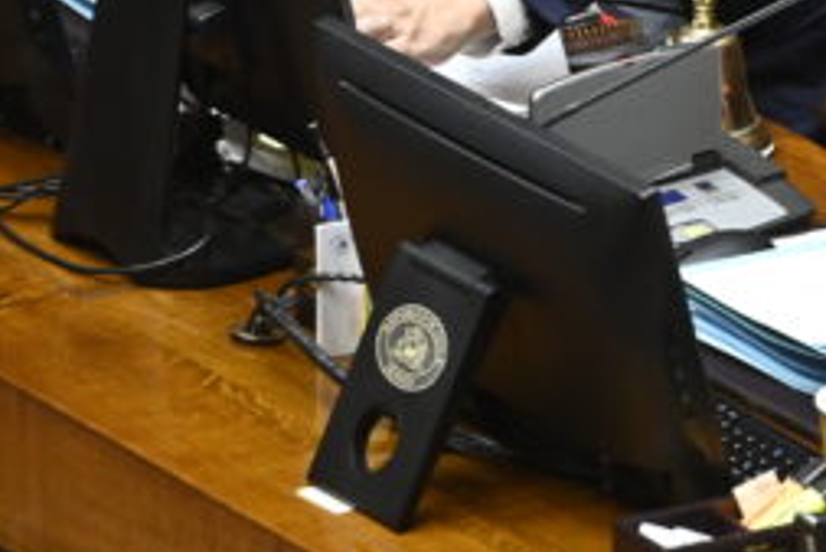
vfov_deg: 2.3
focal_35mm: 606
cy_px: -54
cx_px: 1244
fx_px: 13912
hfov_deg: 3.4
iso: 1000
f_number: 5
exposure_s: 1/125
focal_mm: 200
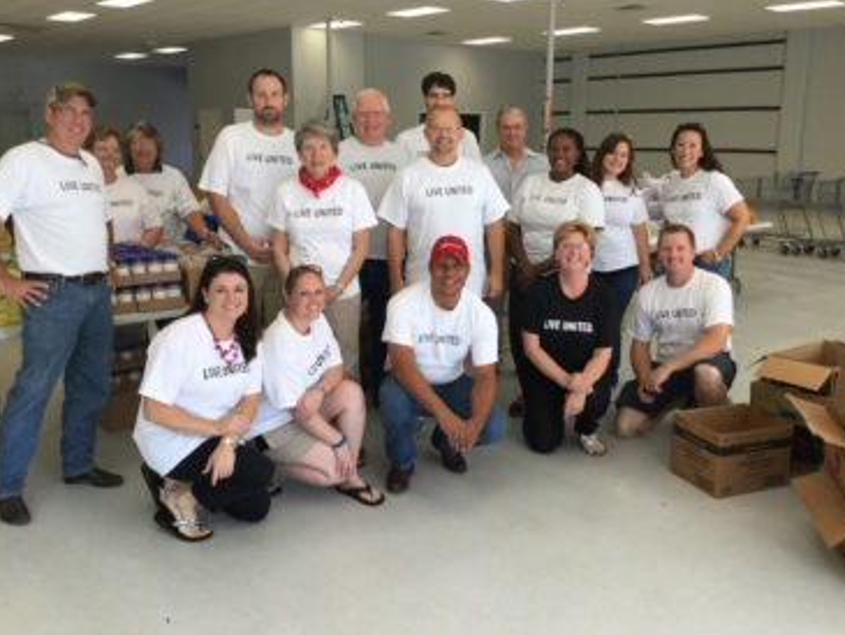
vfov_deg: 41.8
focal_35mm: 34
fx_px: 830
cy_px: 304
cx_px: 417
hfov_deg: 53.9
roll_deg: -1.5
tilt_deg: -11.4
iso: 25
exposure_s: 1/40
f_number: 2.4
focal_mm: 3.3
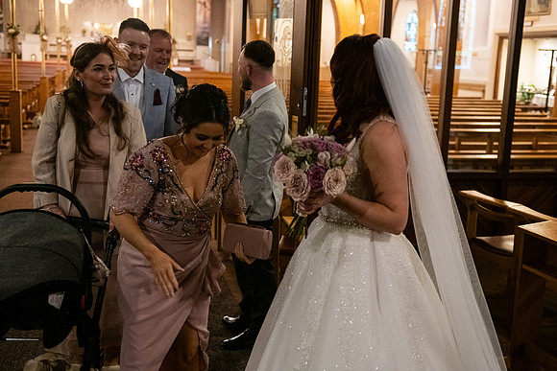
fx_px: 743
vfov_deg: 28.1
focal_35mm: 48
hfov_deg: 41.1
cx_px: 278
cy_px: 186
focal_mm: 48
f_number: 3.5
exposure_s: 1/160
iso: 2500
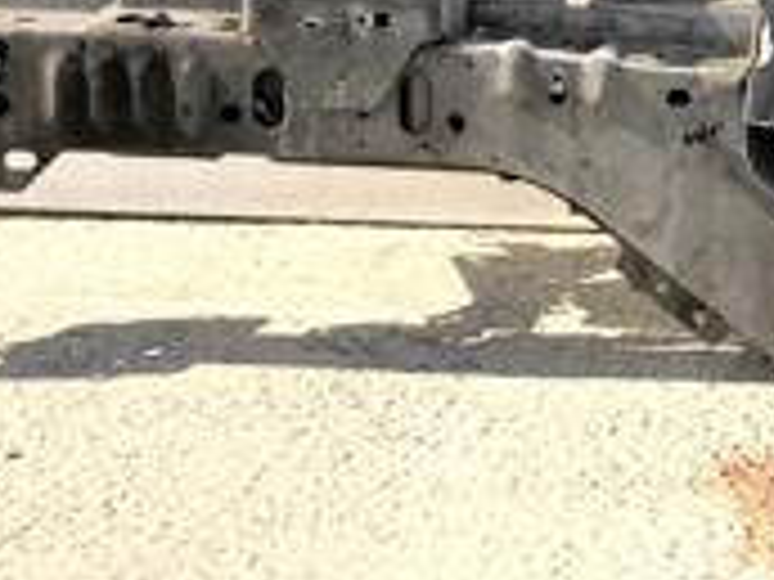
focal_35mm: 104
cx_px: 1053
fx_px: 2325
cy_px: -459
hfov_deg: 17.5
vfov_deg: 12.9
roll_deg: +0.6
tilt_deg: +0.8
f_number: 1.8
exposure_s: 1/2288
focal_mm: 3.99
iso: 20
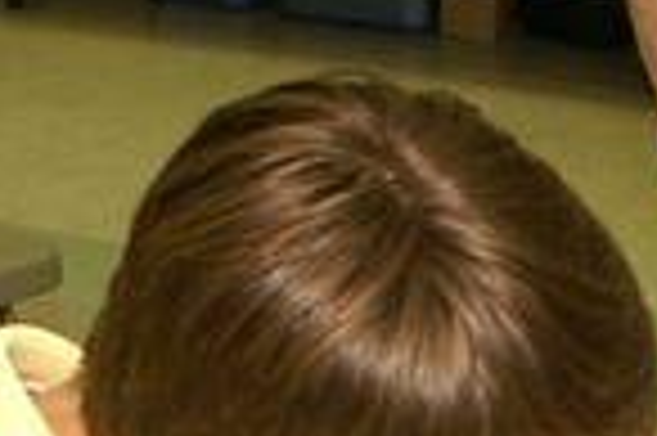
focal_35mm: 184
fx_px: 3354
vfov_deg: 7.2
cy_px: 823
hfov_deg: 11.2
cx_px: 351
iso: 200
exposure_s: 1/50
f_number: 5.6
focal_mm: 28
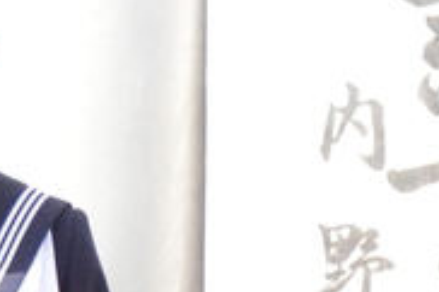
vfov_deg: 6.3
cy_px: 177
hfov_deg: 9.4
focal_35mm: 217
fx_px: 2644
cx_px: 543
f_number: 3.8
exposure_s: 1/8000
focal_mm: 22
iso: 2500
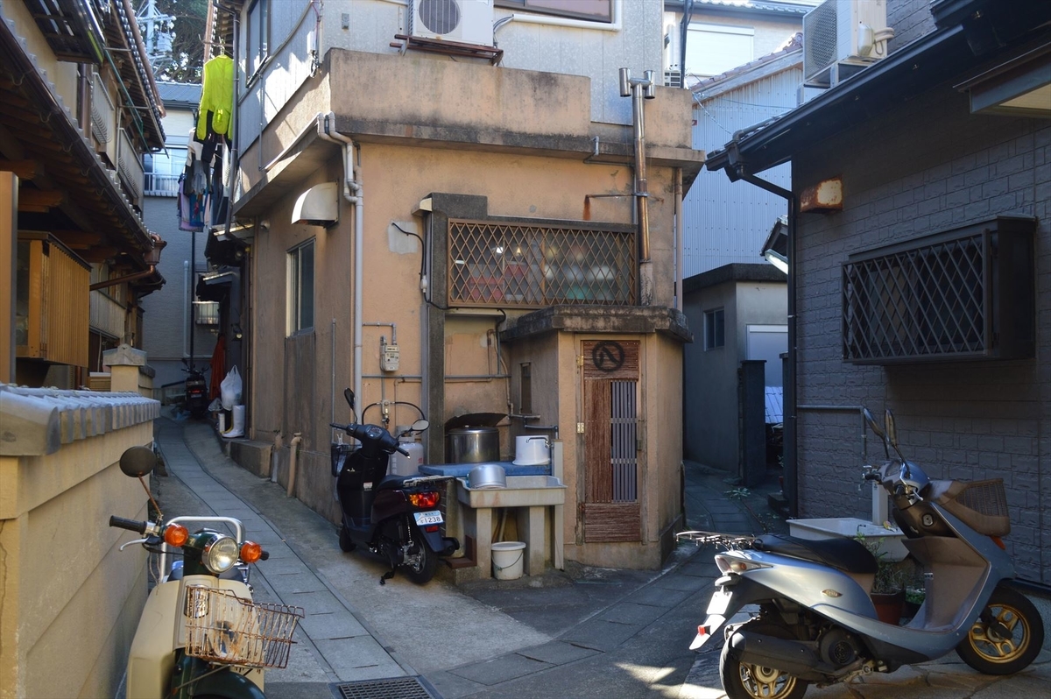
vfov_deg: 39.9
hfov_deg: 57.3
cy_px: 350
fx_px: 963
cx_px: 526
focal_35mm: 33
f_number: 5.6
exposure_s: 1/125
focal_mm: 22
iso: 400
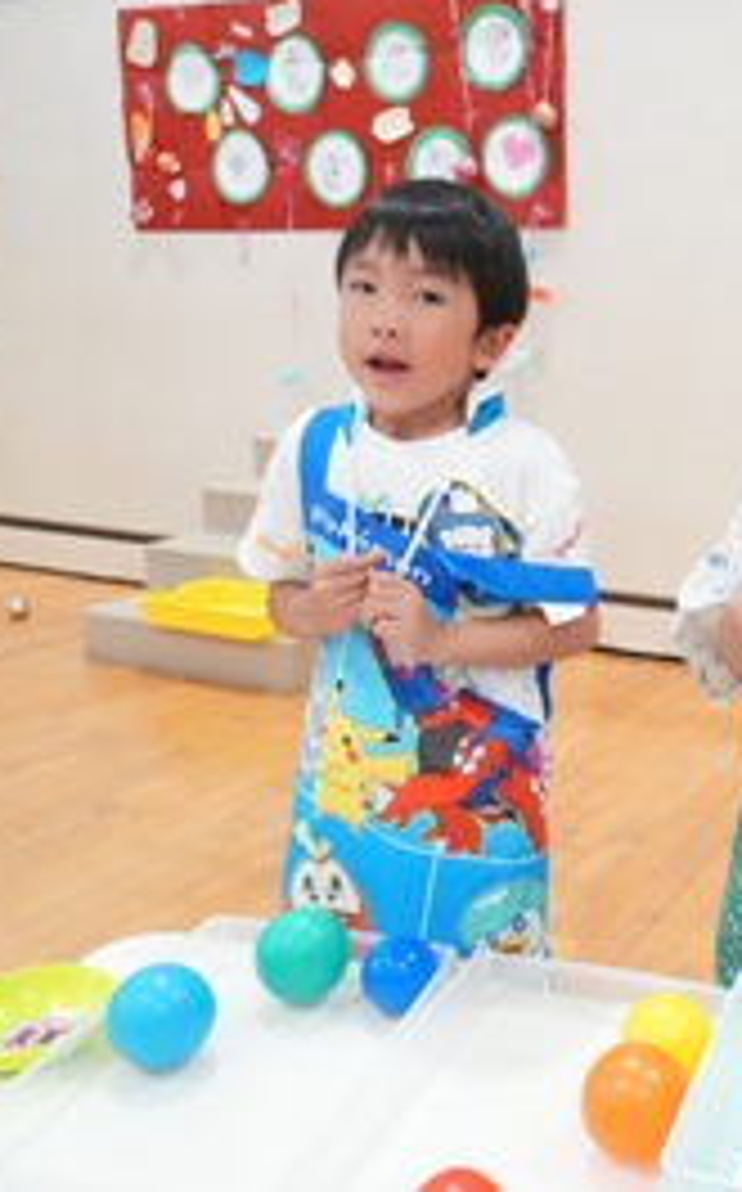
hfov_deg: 32.0
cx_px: 724
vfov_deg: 52.8
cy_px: 596
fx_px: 1200
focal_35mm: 37
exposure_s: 1/400
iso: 10000
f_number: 6.3
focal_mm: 16
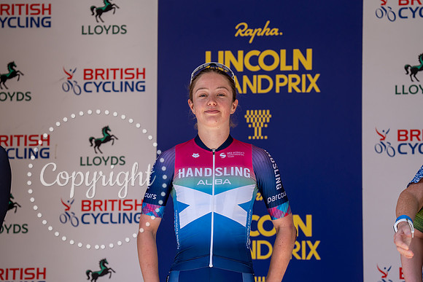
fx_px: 1974
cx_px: 212
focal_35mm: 168
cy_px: 141
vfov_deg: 8.2
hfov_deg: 12.2
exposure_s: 1/1000
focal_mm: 168
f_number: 4
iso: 500
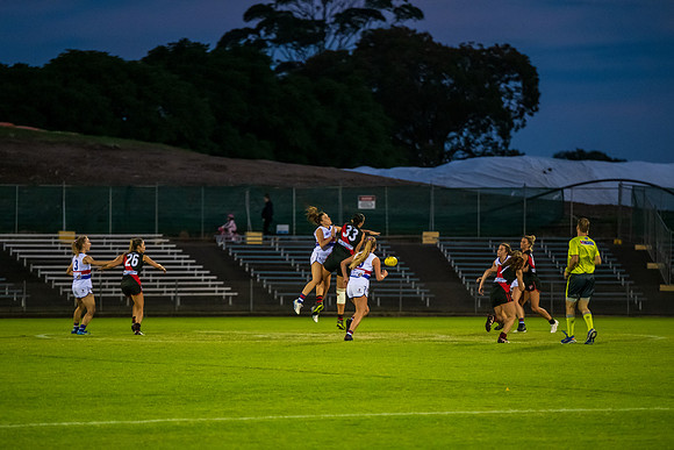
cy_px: 274
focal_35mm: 250
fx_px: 4683
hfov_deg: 8.2
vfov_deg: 5.5
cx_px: 343
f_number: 2.8
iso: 3200
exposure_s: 1/800
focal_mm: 200
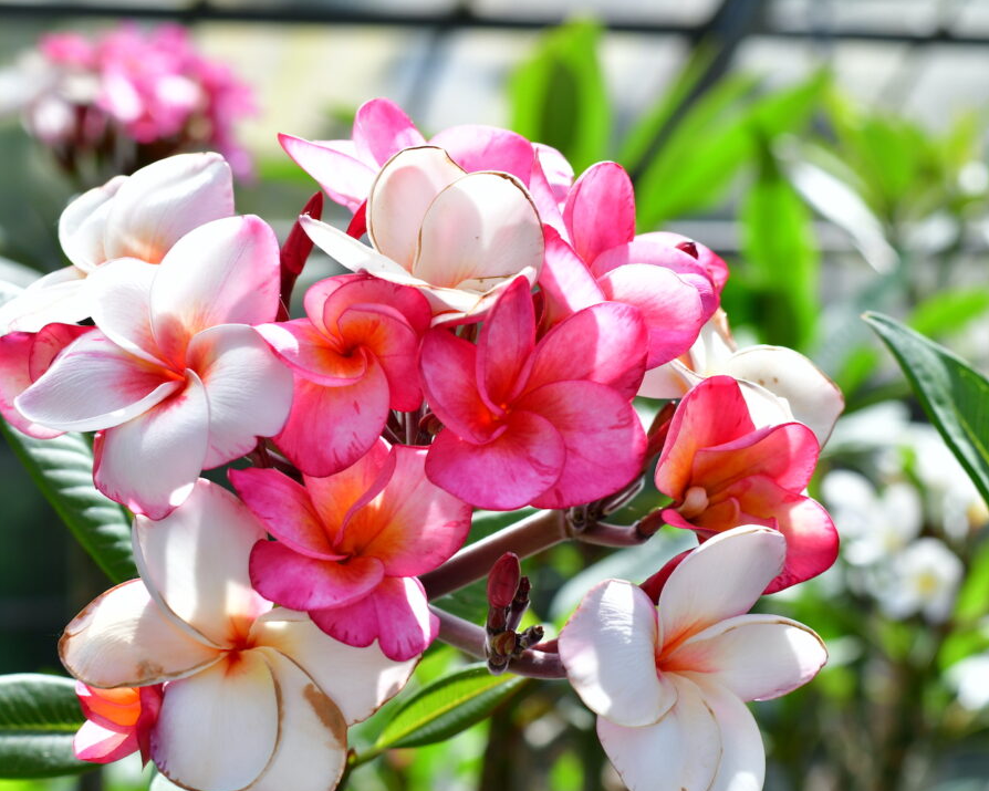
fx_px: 2488
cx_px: 419
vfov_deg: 18.1
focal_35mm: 85
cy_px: 396
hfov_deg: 22.5
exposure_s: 1/320
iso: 250
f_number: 6.3
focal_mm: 50
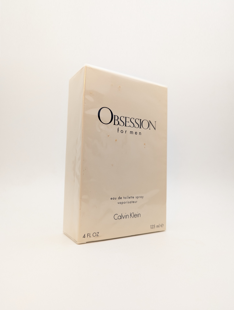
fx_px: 216
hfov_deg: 56.9
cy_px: 155
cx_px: 117
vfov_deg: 71.5
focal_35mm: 24
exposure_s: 1/302
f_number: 1.85
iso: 69
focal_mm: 6.81
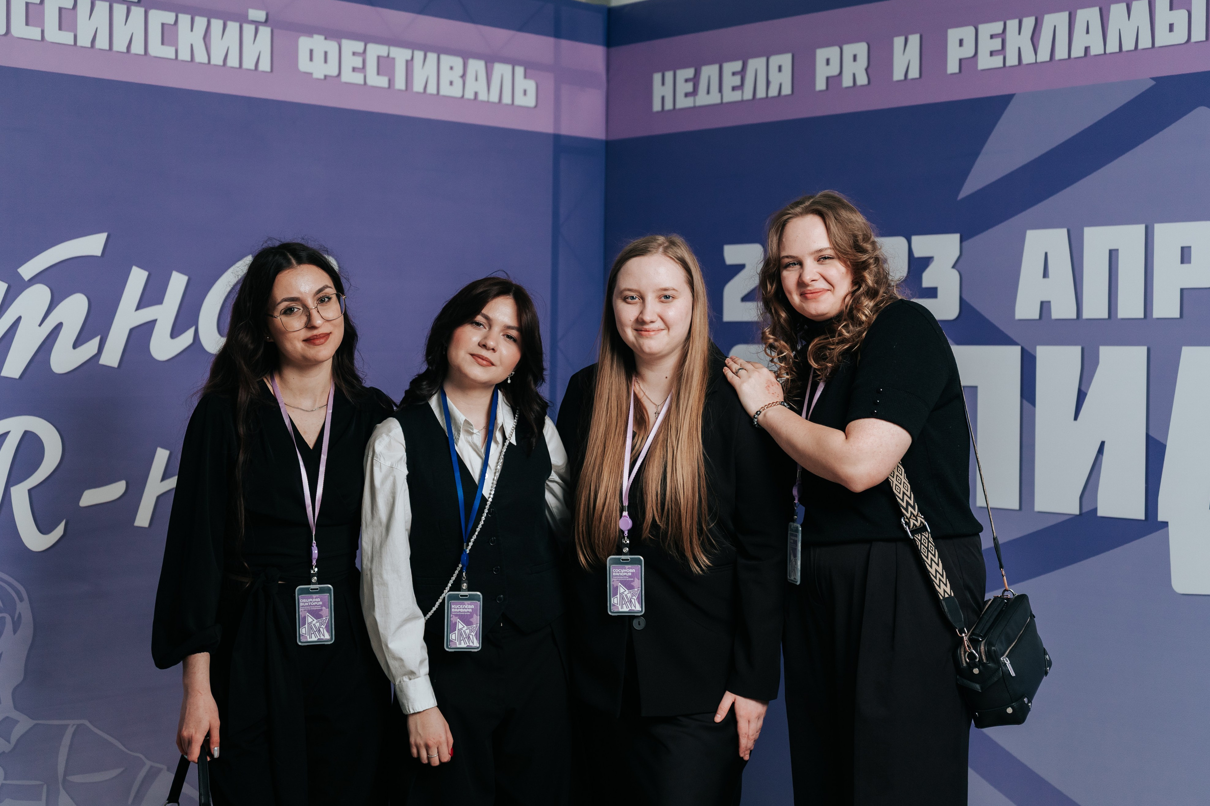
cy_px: 391
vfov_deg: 26.0
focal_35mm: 52
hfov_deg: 38.2
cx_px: 616
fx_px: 1747
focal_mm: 48
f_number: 2.8
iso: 640
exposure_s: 1/160
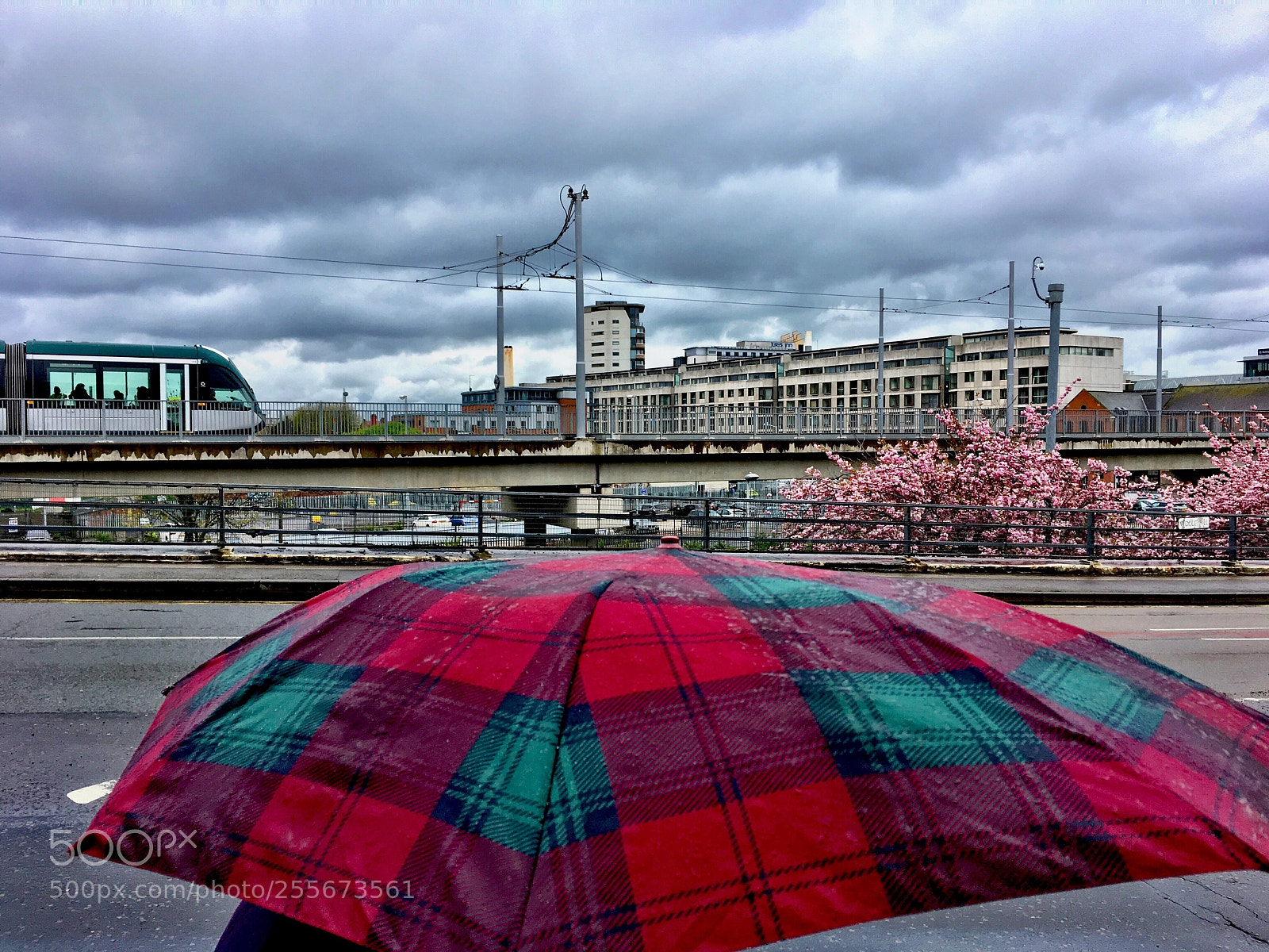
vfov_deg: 48.2
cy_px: 476
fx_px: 1063
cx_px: 634
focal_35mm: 29
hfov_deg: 61.7
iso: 25
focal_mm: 4.15
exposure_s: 1/657
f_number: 2.2
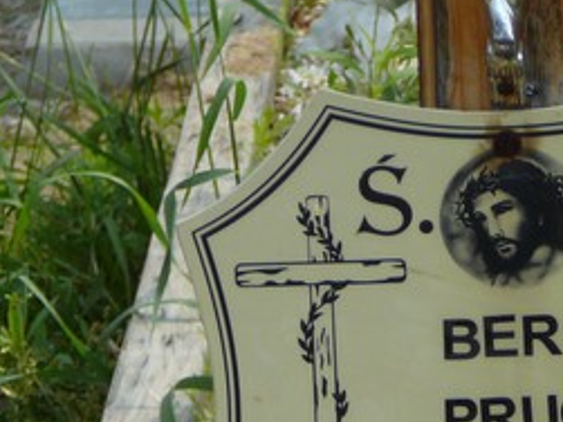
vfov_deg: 4.2
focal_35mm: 350
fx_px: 5690
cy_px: 402
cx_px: 402
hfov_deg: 5.7
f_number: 4
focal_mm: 20.4
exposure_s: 1/800
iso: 80
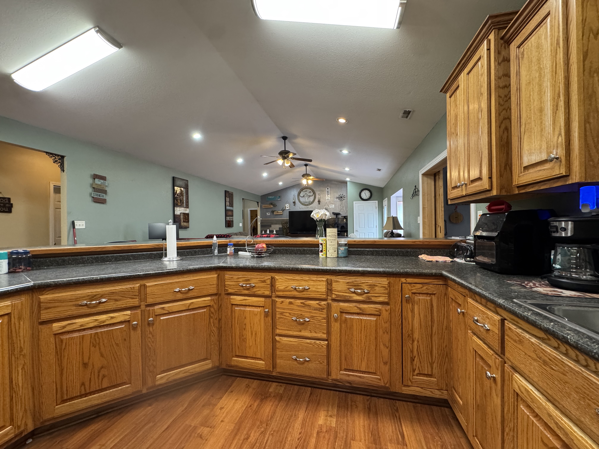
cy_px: 224
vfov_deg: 85.7
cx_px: 300
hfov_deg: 102.1
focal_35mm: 14
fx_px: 242
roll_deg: +0.6
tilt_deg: +1.5
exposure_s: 1/60
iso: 320
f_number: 2.2
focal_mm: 2.22
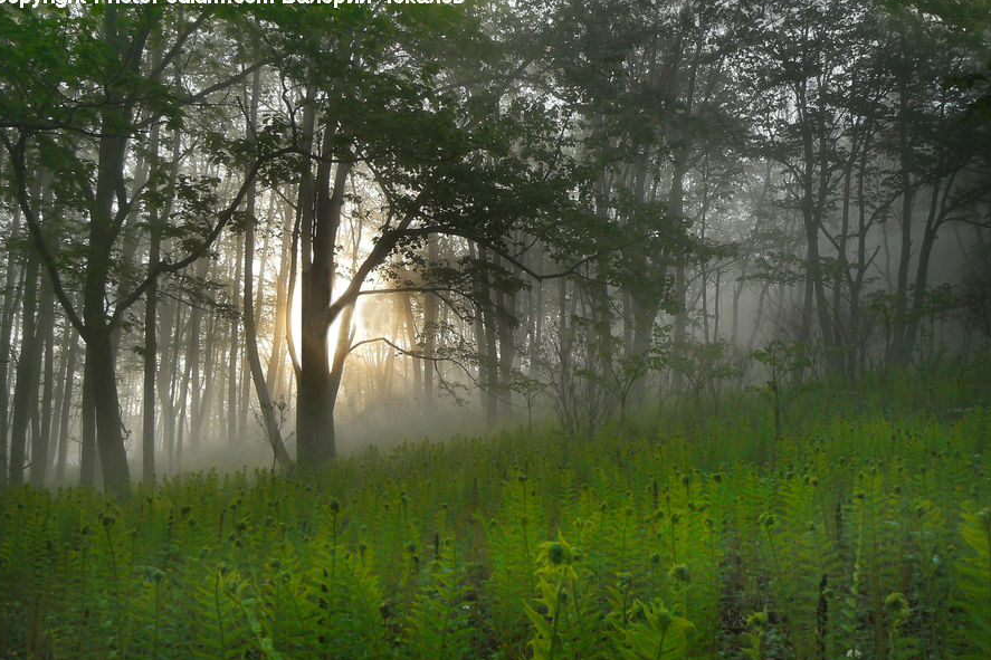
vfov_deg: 35.0
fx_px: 1046
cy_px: 346
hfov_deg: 50.7
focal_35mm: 38
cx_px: 494
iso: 80
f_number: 5
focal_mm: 6
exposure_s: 1/320
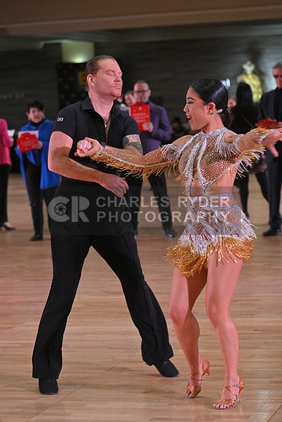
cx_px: 141
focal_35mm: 112
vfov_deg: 18.3
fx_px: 1315
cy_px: 211
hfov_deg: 12.2
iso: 2000
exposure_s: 1/320
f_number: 5
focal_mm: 112
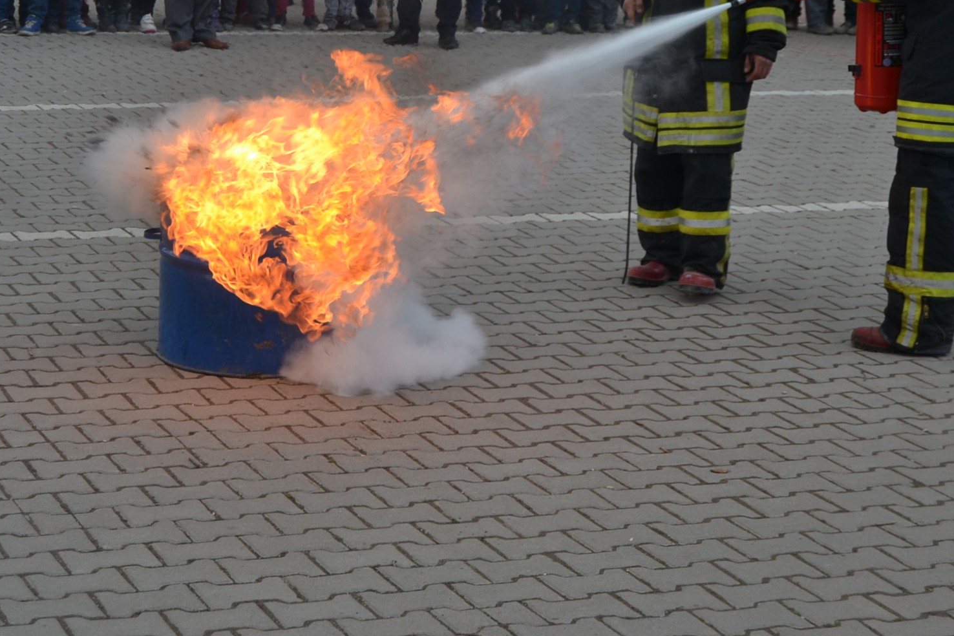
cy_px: 151
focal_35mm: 89
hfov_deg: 22.8
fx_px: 2358
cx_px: 387
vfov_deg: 15.3
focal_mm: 38
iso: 100
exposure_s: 1/160
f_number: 6.3
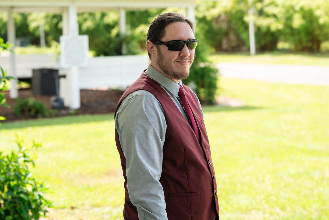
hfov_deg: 22.7
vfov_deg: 15.3
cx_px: 164
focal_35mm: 89
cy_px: 110
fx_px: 818
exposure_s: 1/125
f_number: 4
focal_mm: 85
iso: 125
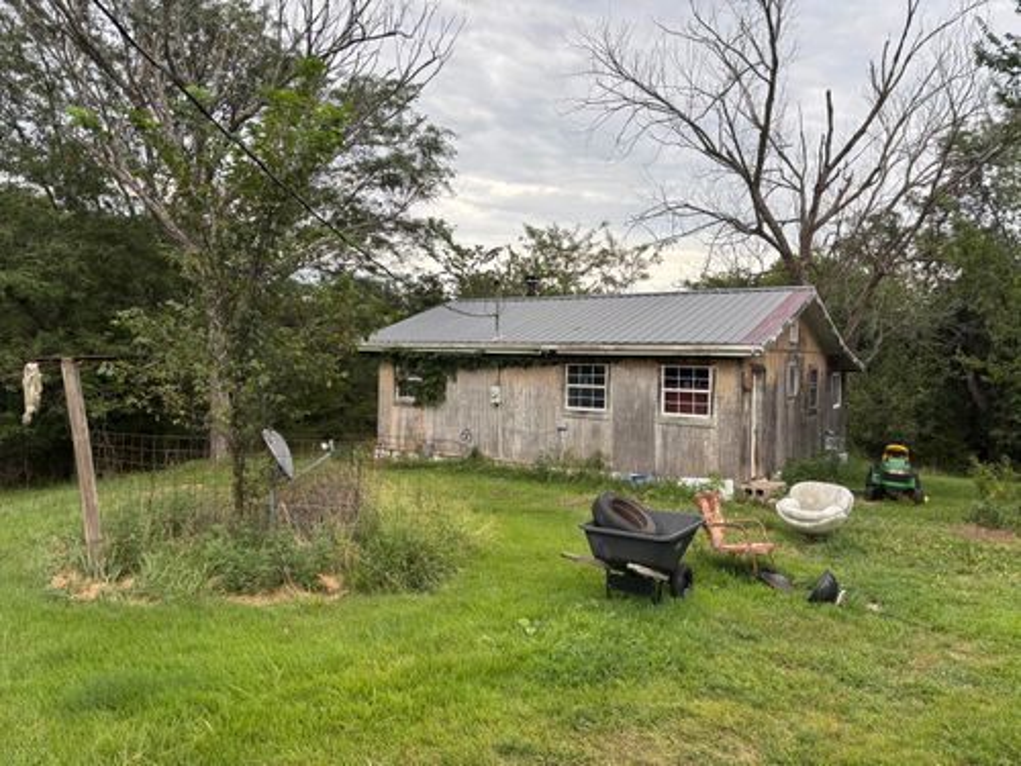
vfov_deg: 53.1
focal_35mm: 26
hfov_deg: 67.3
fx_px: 767
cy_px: 383
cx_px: 510
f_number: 1.6
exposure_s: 1/574
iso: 50
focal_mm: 5.96
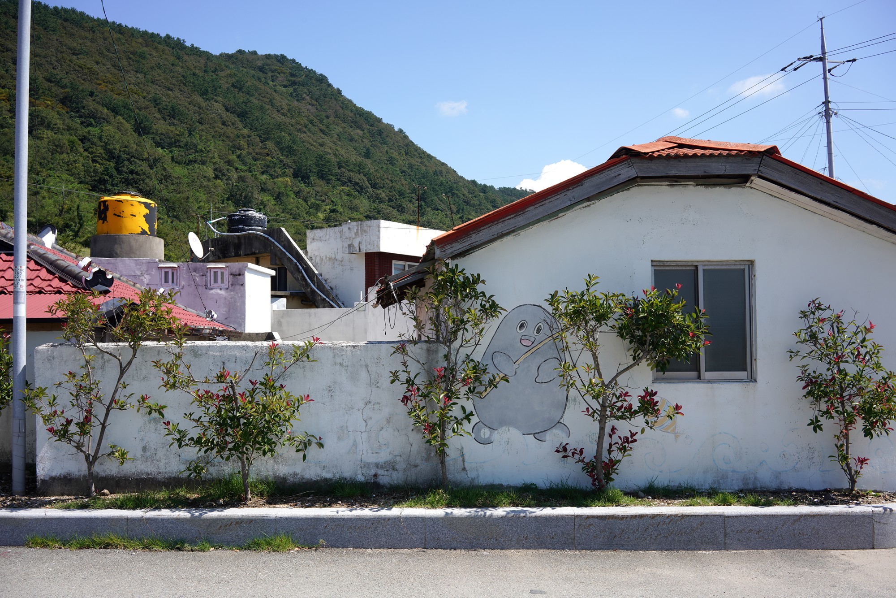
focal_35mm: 35
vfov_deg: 37.9
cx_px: 448
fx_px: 871
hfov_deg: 54.4
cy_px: 299
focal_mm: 35
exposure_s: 1/125
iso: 100
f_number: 11
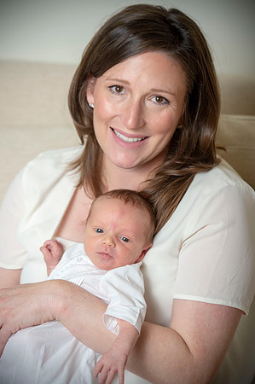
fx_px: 1331
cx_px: 128
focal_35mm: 125
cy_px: 192
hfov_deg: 10.9
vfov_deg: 16.4
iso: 200
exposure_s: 1/160
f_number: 5.6
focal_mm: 125
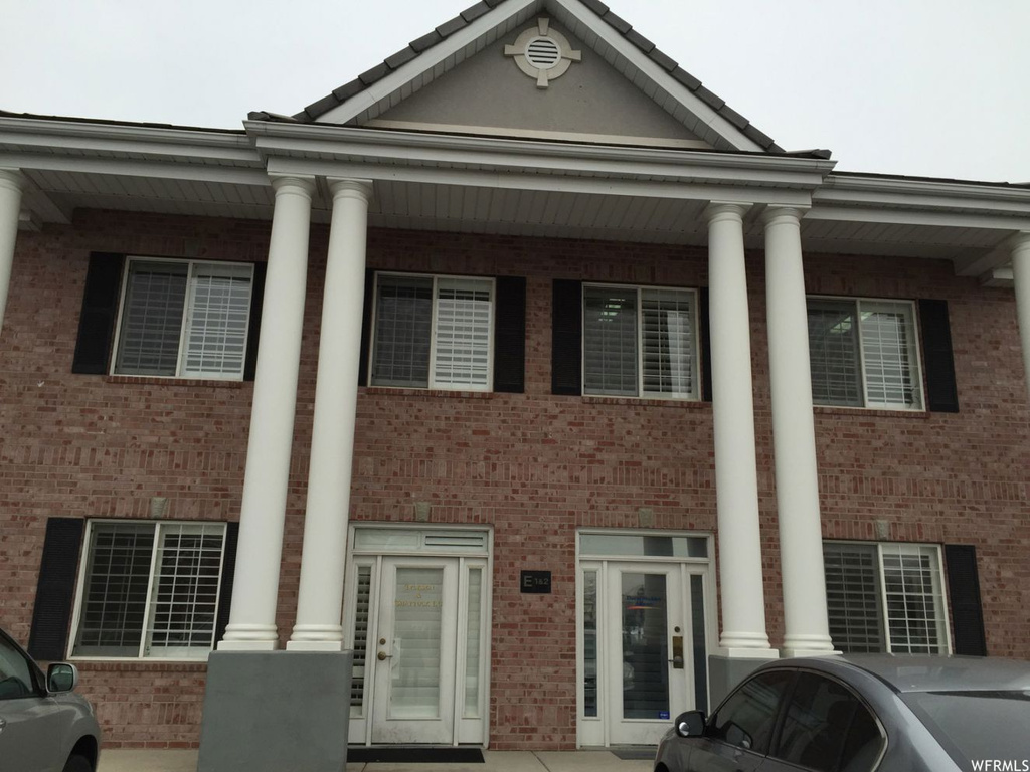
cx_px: 515
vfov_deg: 48.2
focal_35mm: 29
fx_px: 863
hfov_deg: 61.7
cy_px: 386
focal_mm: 4.15
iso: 32
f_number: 2.2
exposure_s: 1/860
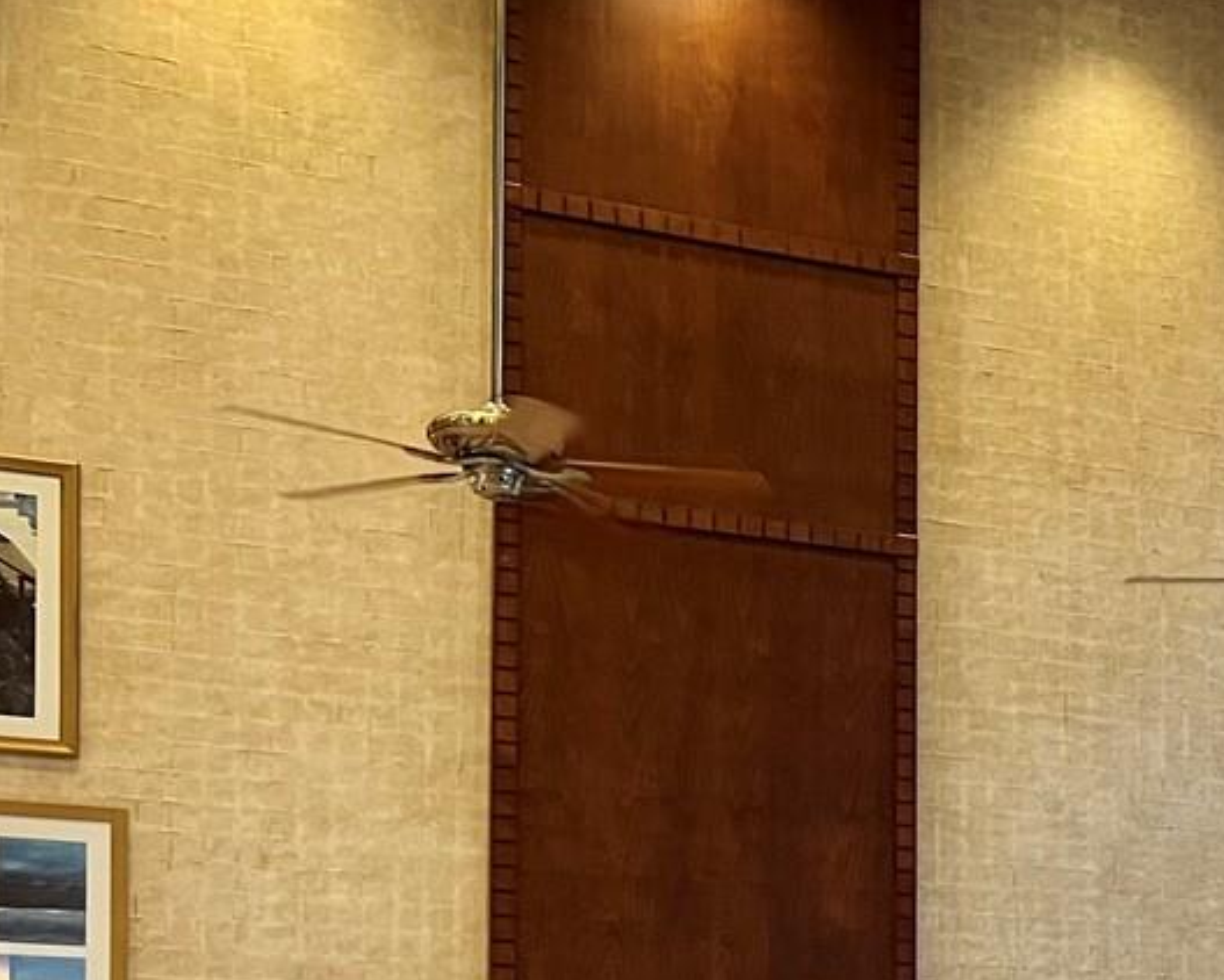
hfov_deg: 22.2
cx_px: 1589
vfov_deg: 18.8
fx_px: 2790
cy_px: 1196
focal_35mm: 77
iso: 200
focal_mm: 5.7
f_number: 1.5
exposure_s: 1/60
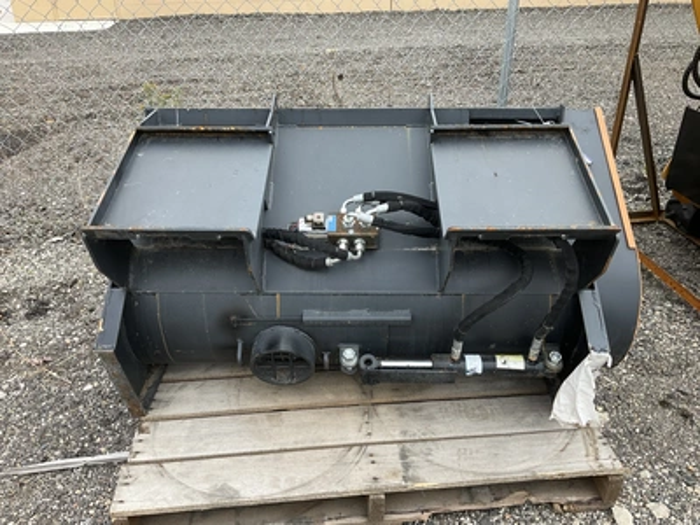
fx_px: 586
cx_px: 350
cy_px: 262
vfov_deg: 48.2
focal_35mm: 29
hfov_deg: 61.7
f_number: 1.8
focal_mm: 3
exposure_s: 1/151
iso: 20
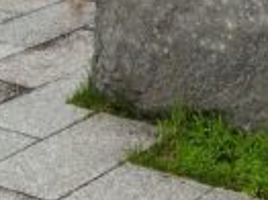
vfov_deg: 9.1
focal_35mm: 158
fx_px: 1222
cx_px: 221
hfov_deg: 12.5
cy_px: -108
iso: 49
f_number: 1.79
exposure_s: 1/3111
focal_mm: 4.7
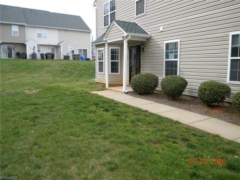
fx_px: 194
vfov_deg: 49.7
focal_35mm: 28
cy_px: 90
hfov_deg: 63.4
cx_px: 120
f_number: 3.5
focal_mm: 5
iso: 133
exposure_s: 1/498
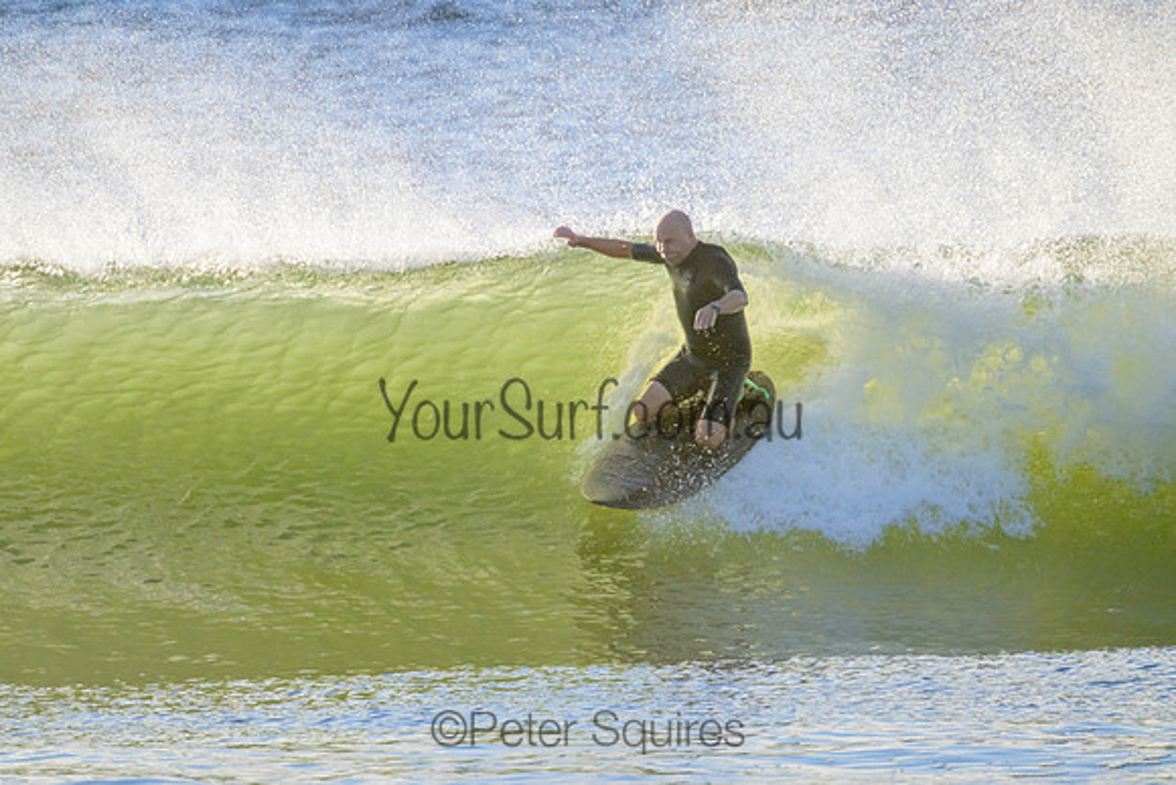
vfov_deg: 1.5
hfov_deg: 2.3
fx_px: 29754
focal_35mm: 911
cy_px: 388
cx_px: 507
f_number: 11
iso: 1400
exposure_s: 1/2000
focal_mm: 800
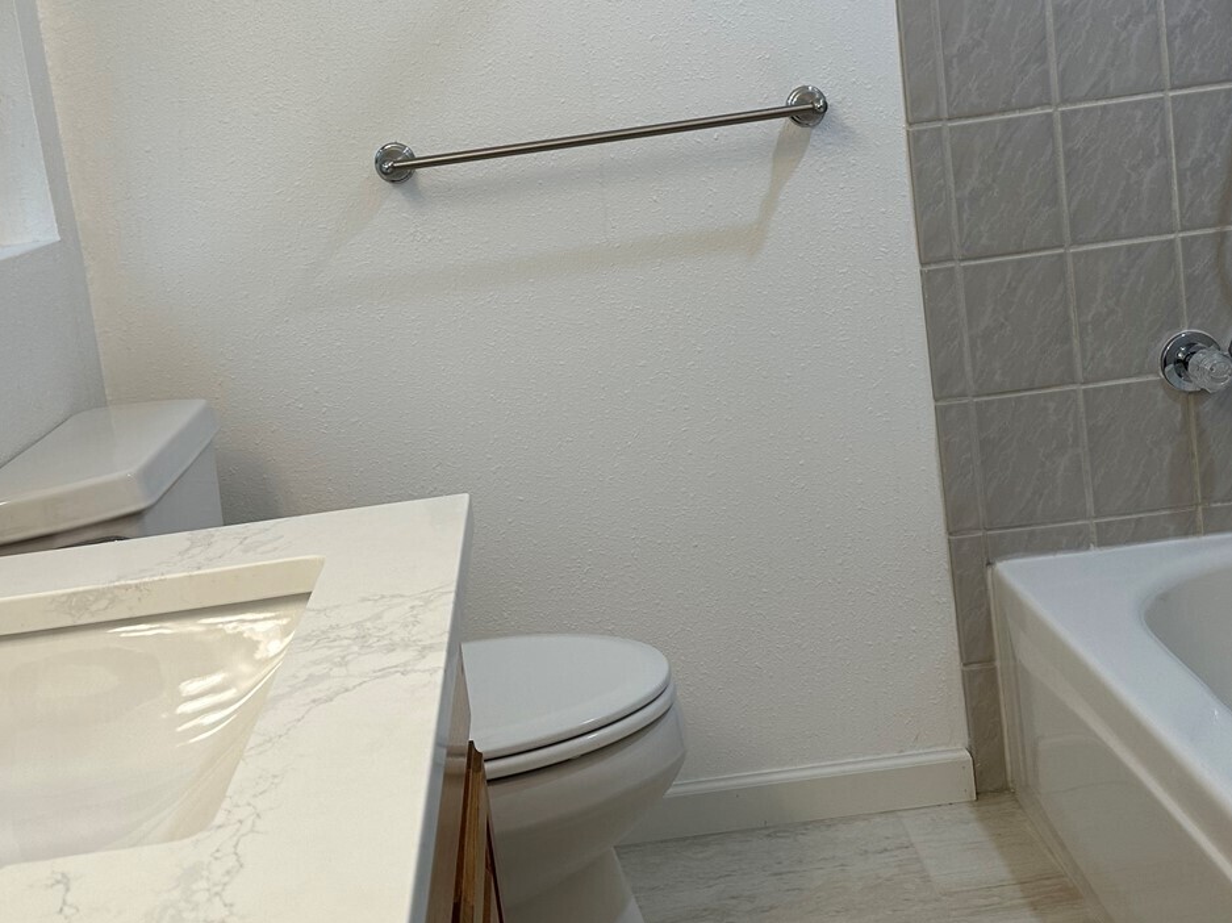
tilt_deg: -8.8
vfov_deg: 34.7
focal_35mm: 41
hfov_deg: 45.8
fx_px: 1459
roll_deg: +7.1
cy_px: 295
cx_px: 579
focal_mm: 6.86
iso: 80
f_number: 1.78
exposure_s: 1/120
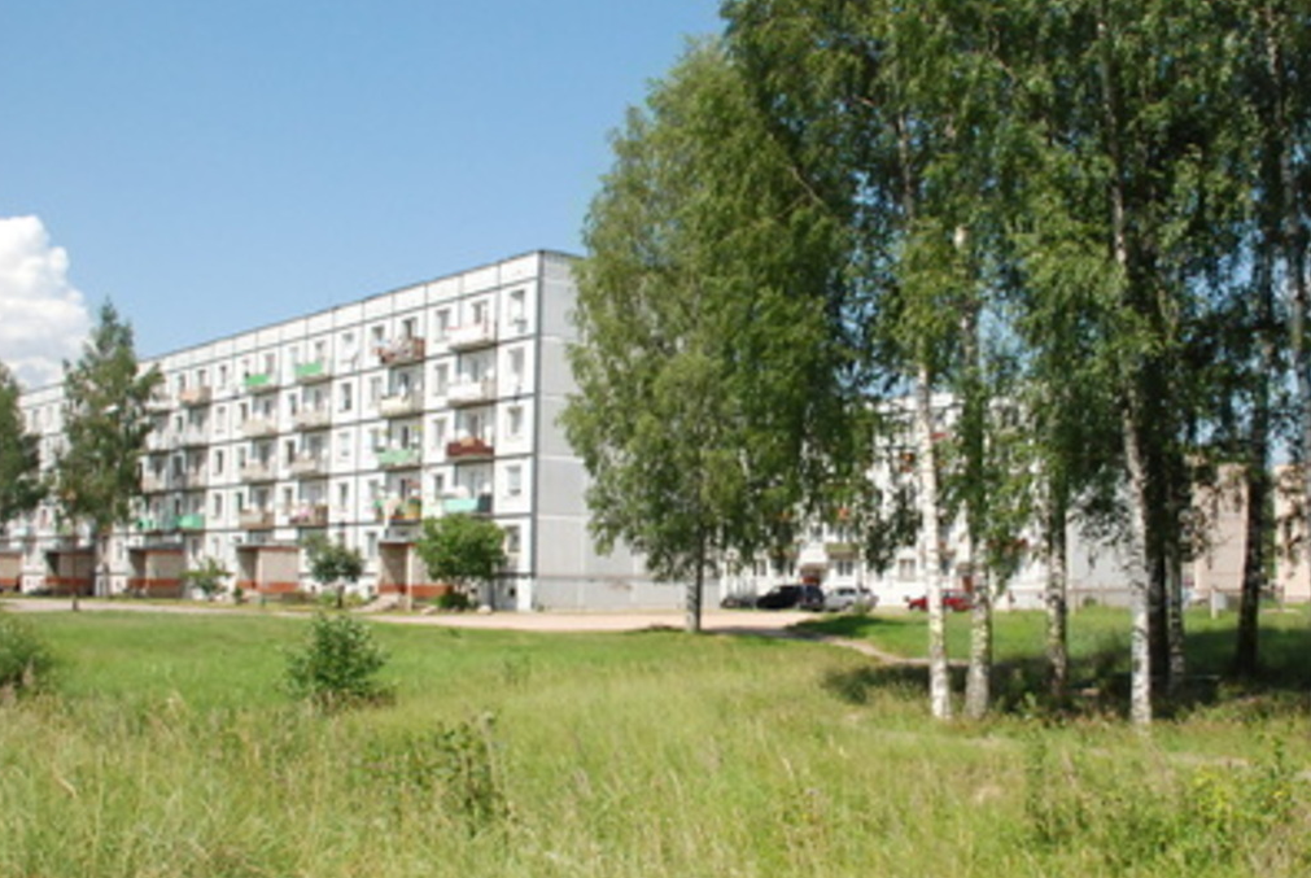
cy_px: 458
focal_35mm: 38
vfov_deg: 35.1
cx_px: 813
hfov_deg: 50.2
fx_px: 1386
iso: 1250
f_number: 8
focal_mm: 20
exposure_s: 1/2000
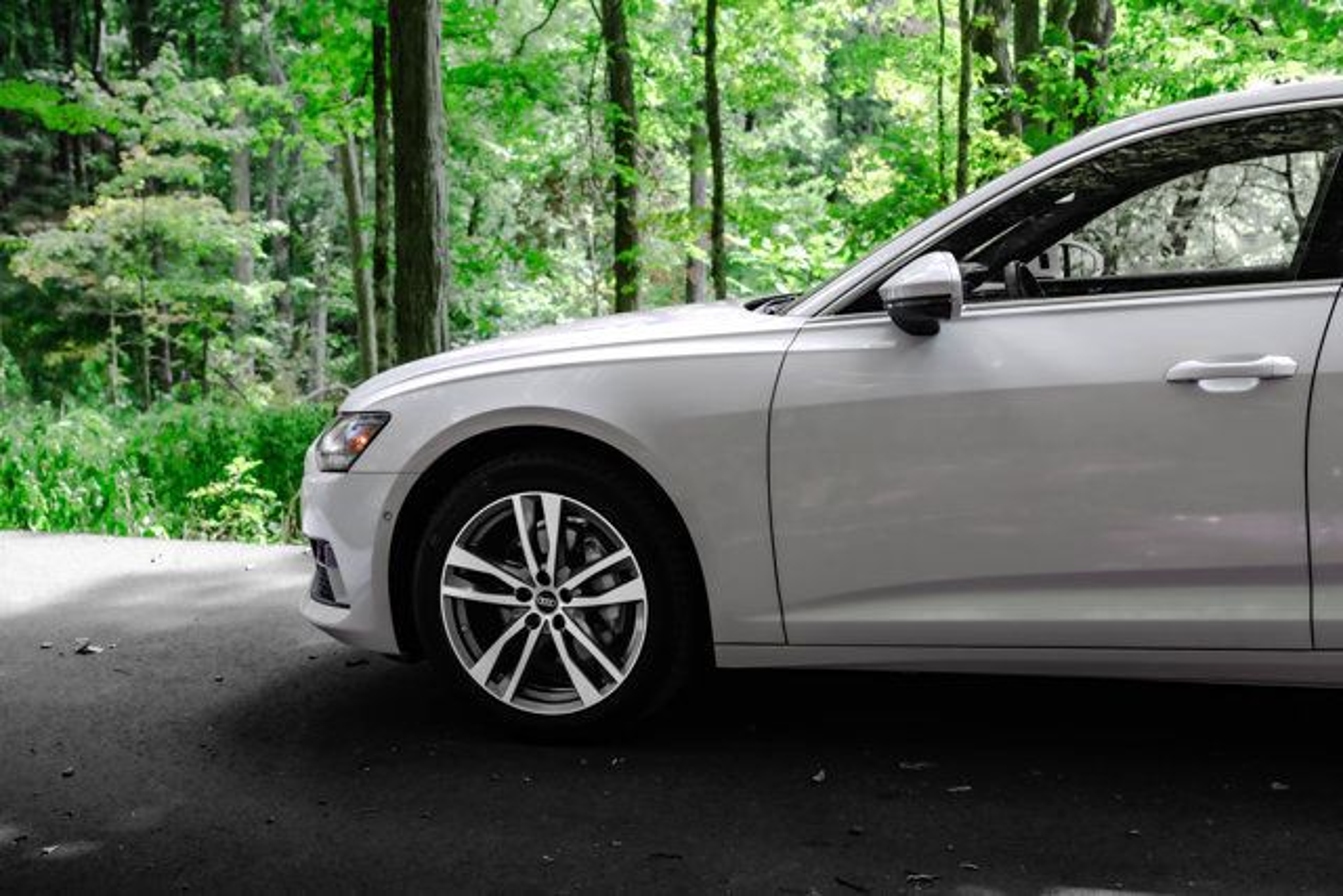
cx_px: 672
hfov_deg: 39.6
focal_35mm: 50
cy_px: 448
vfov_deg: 27.0
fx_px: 1866
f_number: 6.3
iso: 640
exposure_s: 1/250
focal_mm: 50
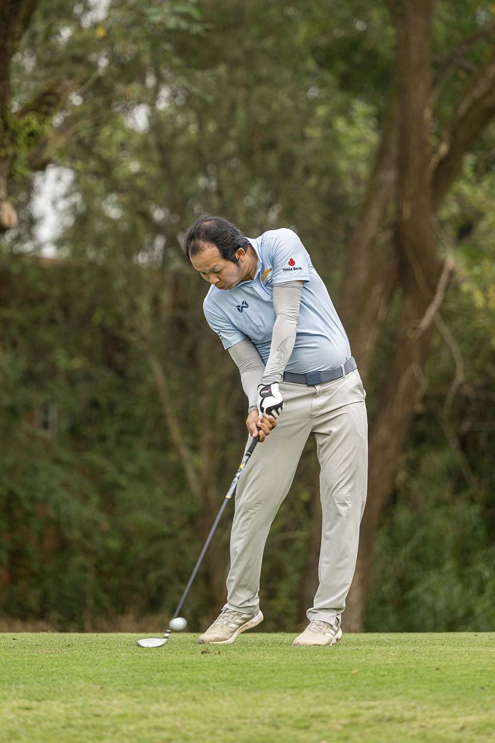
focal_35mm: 150
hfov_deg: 9.1
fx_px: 3094
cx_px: 248
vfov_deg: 13.7
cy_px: 372
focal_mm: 150
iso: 640
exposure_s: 1/2000
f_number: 2.8
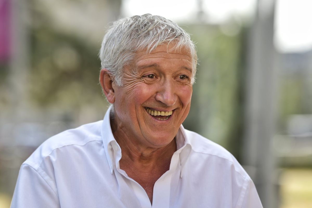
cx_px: 156
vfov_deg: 10.2
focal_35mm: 135
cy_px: 104
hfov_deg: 15.2
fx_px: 1170
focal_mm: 135
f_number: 2.8
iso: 160
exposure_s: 1/1000
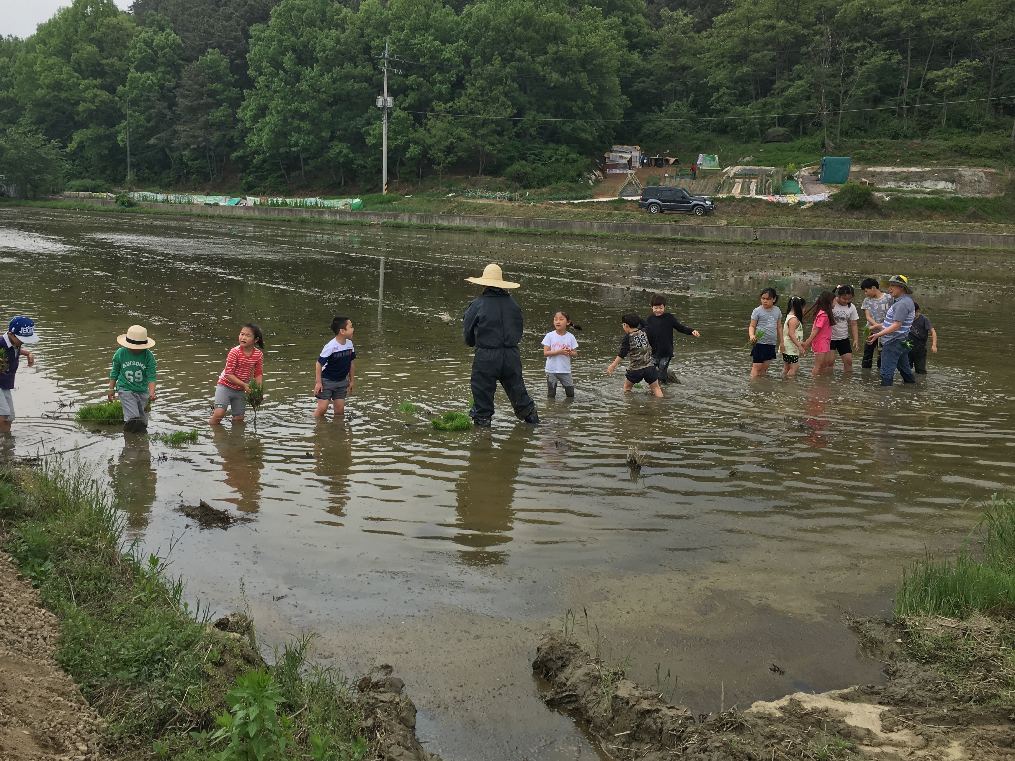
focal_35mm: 34
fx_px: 997
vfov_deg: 41.7
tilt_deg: -6.2
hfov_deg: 53.7
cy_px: 322
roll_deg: -1.0
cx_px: 421
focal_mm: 4.15
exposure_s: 1/1148
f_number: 2.2
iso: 25
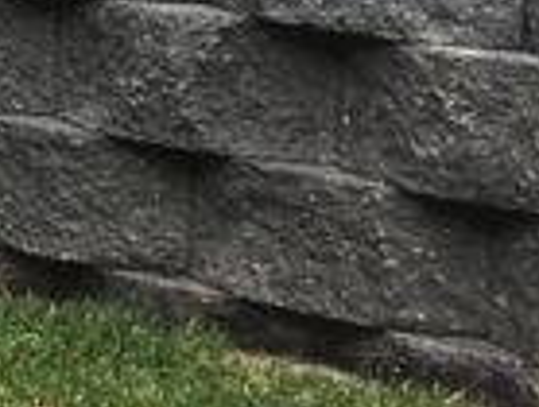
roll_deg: +3.2
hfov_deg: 8.2
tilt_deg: -8.4
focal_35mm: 213
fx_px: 3325
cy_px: -85
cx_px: -915
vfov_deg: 7.0
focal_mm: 4.15
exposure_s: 1/1054
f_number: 2.2
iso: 25
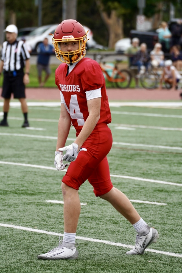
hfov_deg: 7.1
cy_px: 136
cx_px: 91
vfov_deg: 10.6
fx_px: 1461
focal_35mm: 193
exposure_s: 1/200
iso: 100
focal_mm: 193
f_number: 5.6
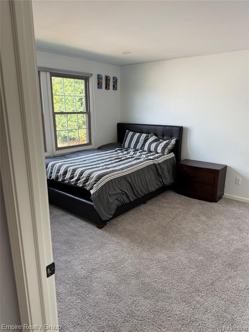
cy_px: 166
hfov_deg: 56.8
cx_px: 124
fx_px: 230
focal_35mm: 24
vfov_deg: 71.6
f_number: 1.78
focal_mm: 6.76
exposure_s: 1/120
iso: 80
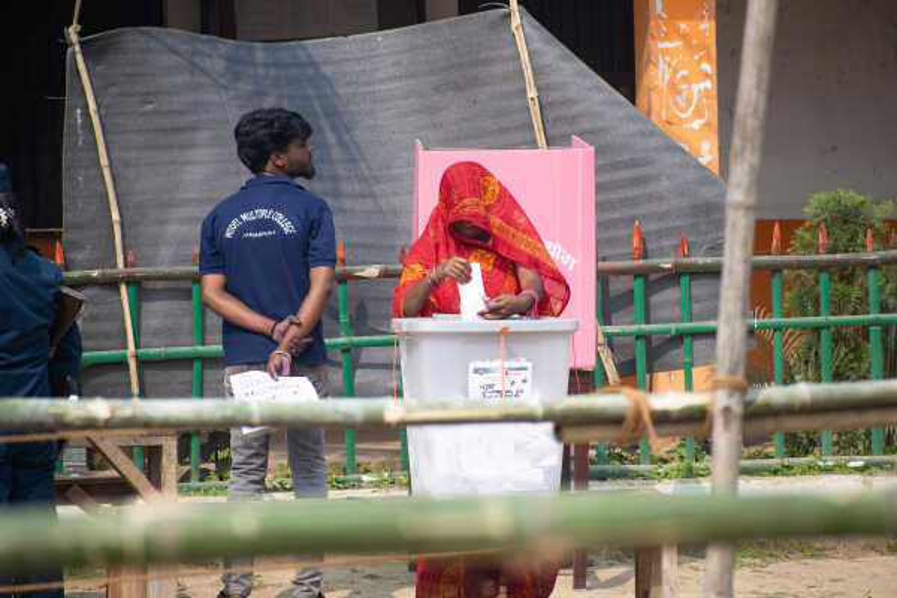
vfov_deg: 4.2
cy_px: 299
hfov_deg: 6.2
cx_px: 448
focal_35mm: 330
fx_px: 8222
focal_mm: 220
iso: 200
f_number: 5.6
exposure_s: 1/640
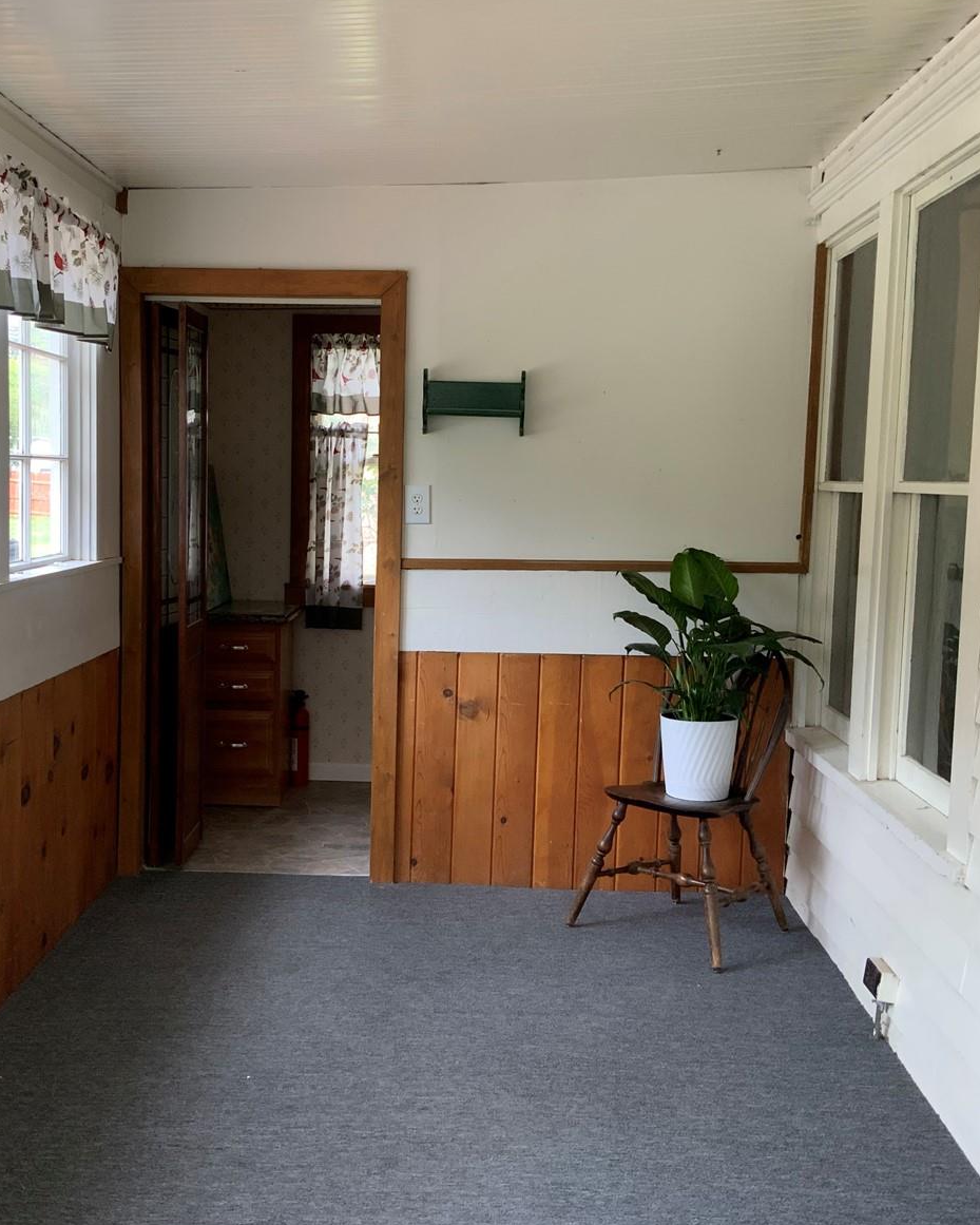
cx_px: 400
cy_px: 604
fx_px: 1414
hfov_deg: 38.1
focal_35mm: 39
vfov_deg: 46.8
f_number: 1.8
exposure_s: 1/120
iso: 64
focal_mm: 3
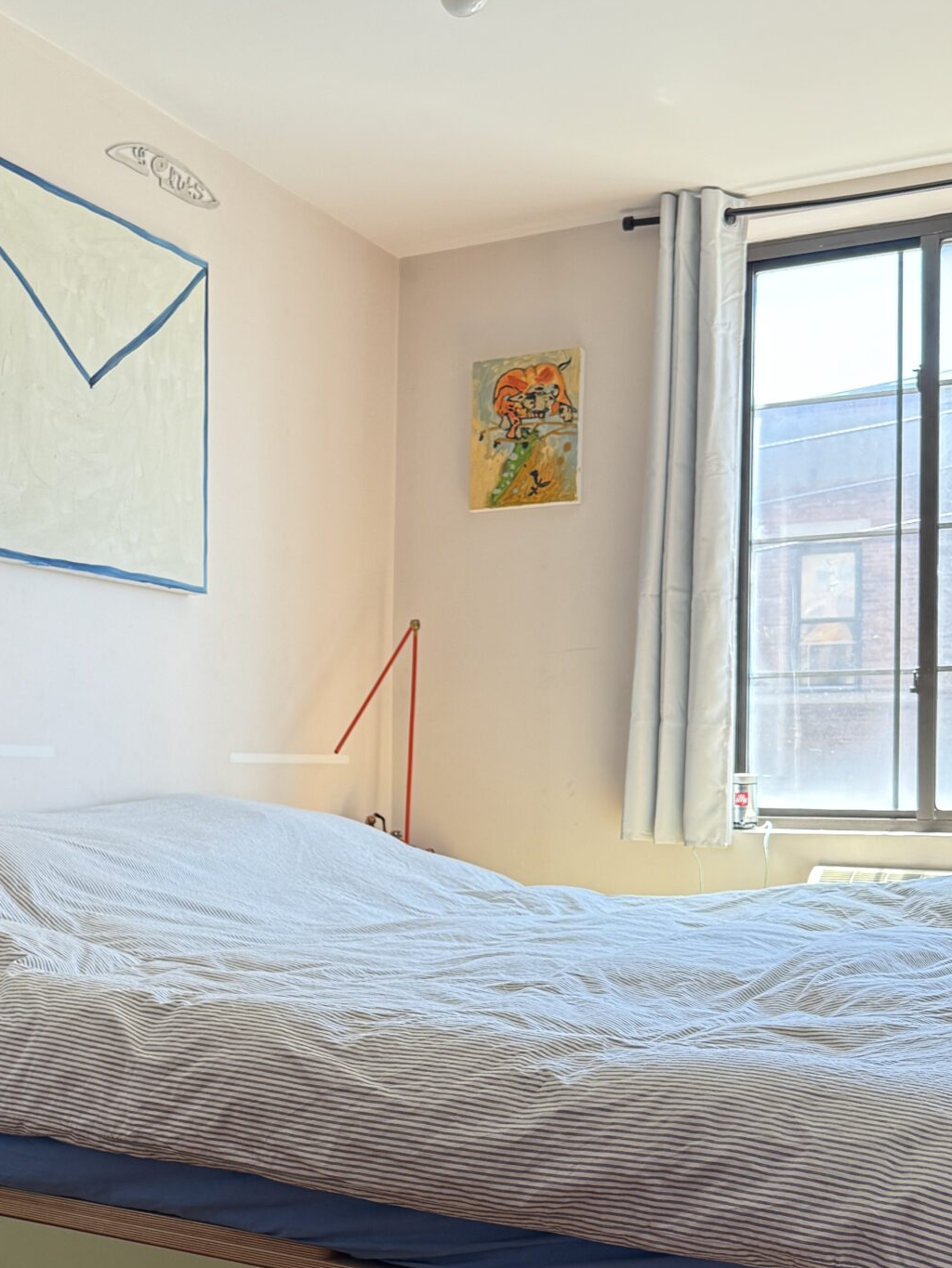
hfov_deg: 31.4
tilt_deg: -0.2
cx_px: 198
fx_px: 1650
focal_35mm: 45
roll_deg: -0.8
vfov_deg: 41.8
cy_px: 785
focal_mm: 6.76
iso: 200
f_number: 1.78
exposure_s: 1/93
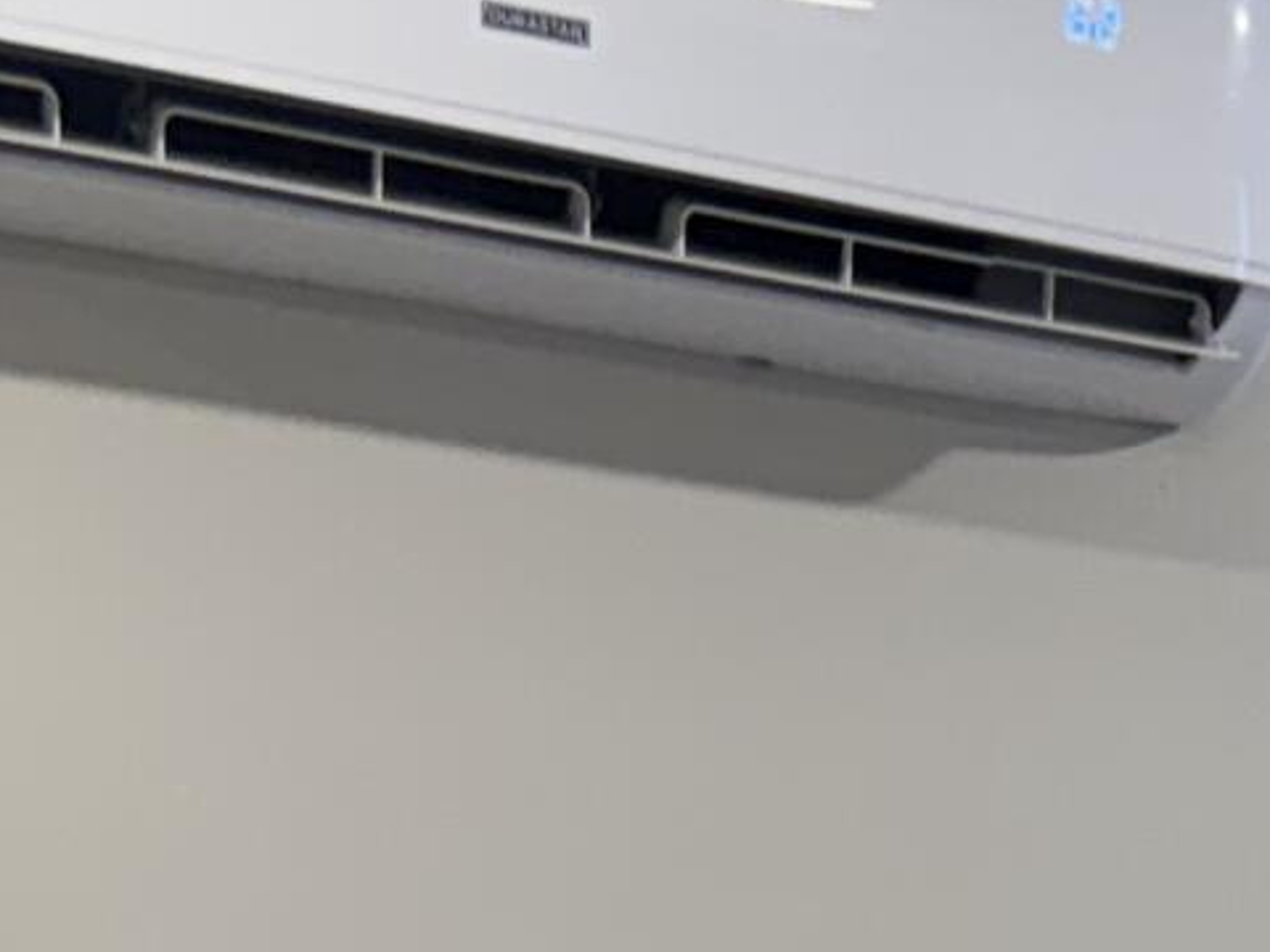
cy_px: 2745
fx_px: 5503
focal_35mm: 150
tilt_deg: -11.3
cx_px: 2397
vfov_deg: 8.5
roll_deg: -3.6
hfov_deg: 12.0
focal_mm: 6.76
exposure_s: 1/60
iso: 125
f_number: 1.78
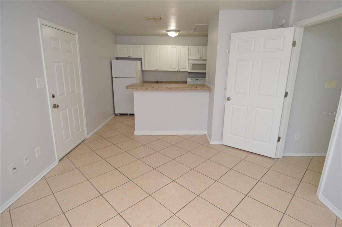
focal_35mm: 18
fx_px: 171
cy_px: 114
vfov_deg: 67.2
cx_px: 171
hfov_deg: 90.1
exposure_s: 1/60
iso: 560
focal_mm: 12
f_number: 4
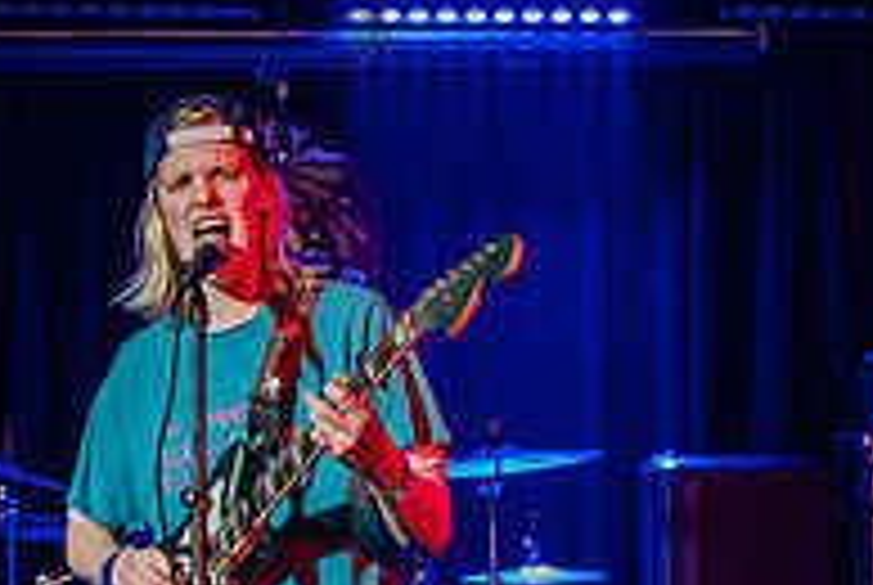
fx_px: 2696
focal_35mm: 111
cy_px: 421
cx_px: 369
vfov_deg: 12.4
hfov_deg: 18.4
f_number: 3.2
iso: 12800
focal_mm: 35
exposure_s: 1/250
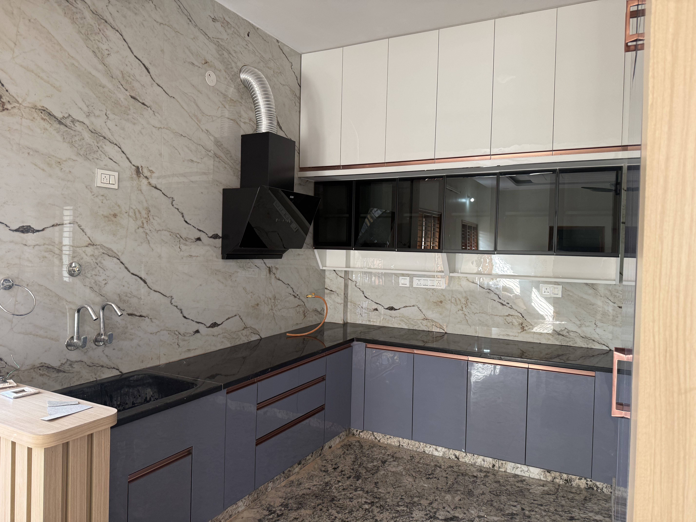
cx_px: 348
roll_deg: -1.9
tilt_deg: -1.1
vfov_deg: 56.8
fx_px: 483
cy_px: 261
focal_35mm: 24
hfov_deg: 71.6
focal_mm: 6.76
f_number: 1.78
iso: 125
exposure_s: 1/50
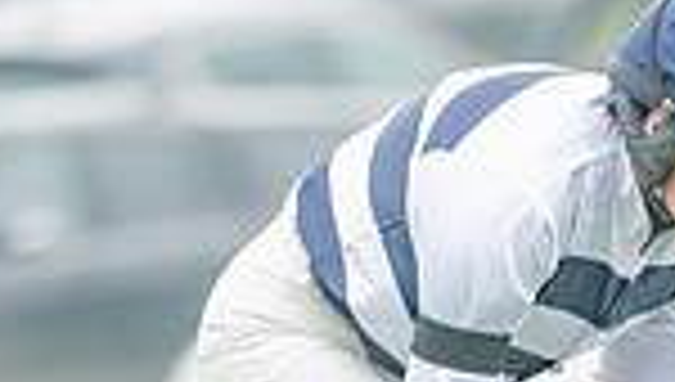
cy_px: 966
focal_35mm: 1882
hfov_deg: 1.1
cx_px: 310
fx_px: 33745
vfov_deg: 0.6
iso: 800
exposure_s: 1/500
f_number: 4.5
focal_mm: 400
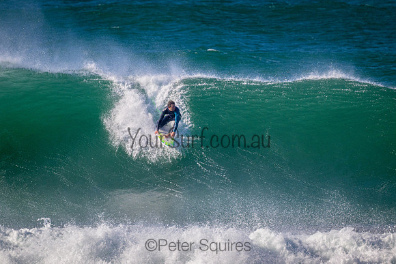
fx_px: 8802
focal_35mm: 800
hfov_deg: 2.6
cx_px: 198
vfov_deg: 1.7
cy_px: 132
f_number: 11
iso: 1800
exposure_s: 1/2000
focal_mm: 800
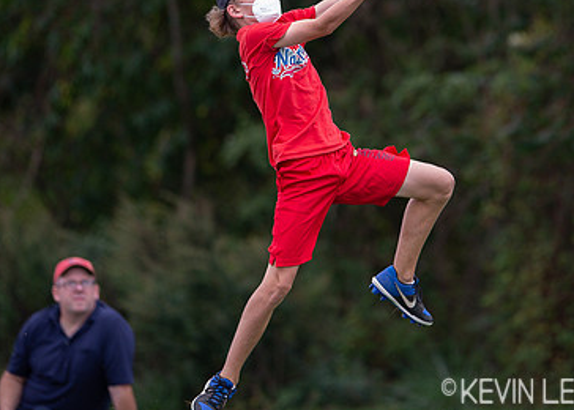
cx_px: 324
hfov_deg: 2.6
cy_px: 77
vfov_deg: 1.9
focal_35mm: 775
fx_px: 12634
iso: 800
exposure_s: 1/800
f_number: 2.8
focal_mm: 400
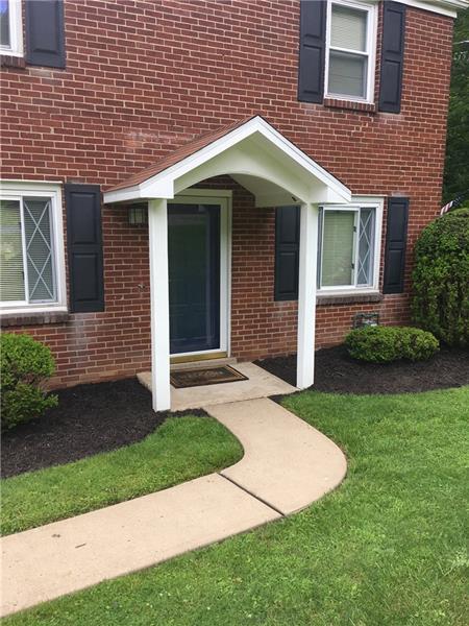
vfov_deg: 61.7
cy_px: 313
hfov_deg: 48.2
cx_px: 234
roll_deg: +0.2
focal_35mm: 29
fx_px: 524
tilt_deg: -9.3
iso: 25
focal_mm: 4.15
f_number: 2.2
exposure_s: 1/460
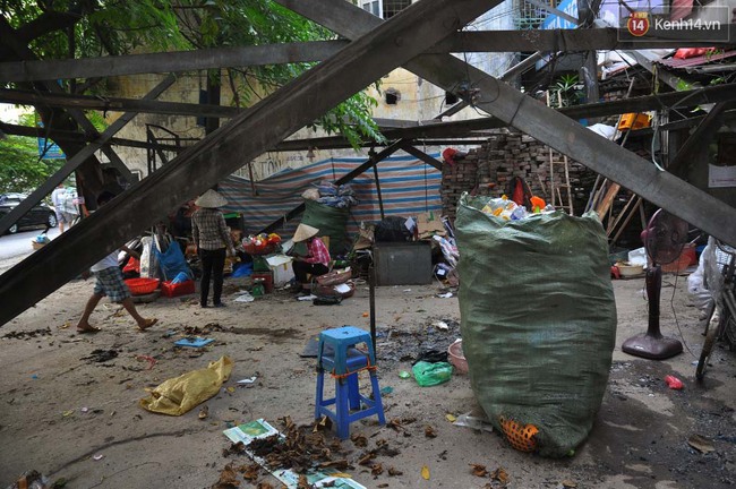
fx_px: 490
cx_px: 368
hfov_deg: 73.8
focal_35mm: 24
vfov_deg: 53.0
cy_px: 244
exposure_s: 1/80
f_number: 3.5
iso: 640
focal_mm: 16
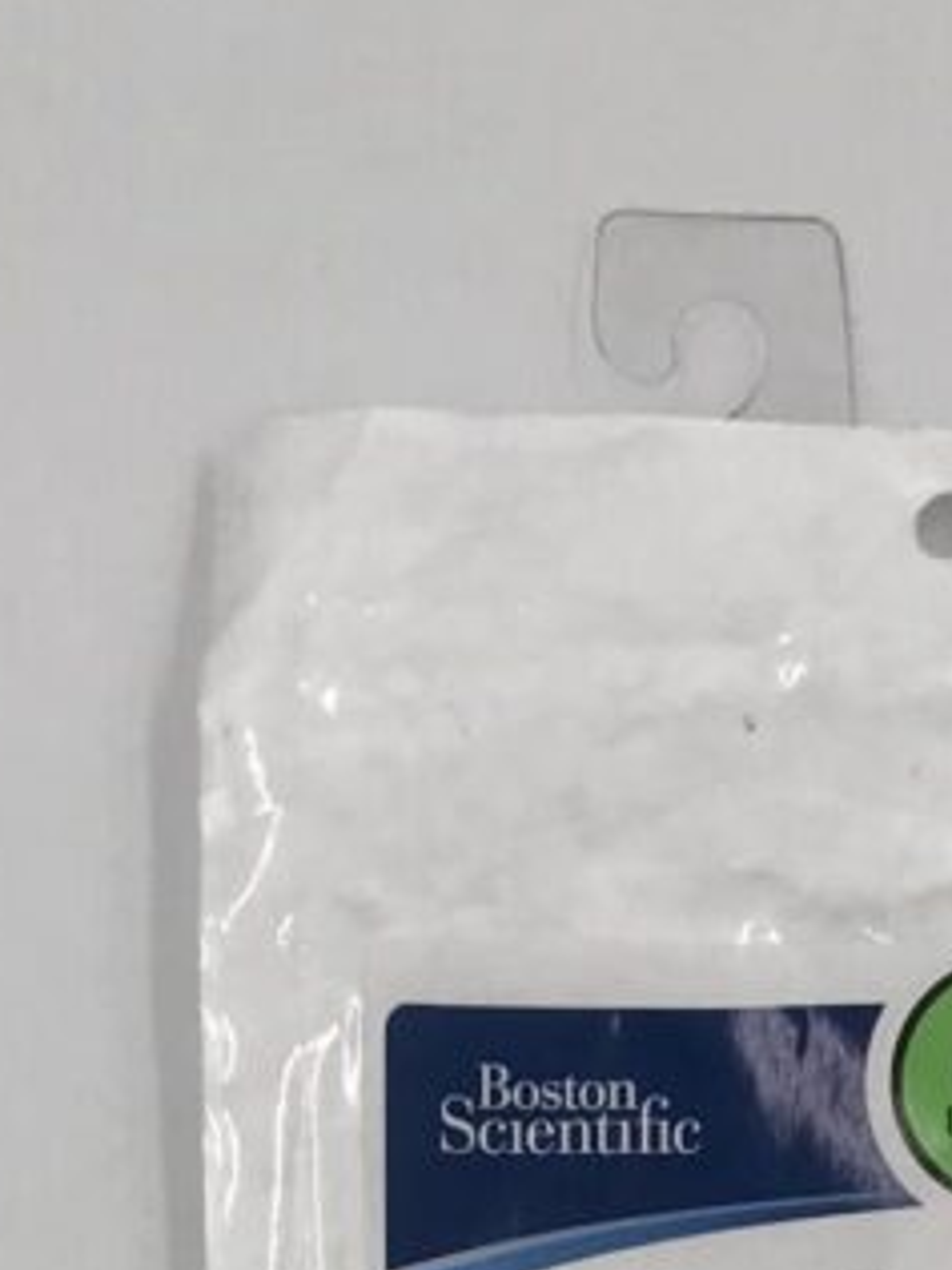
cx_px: 663
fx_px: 4327
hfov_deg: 12.5
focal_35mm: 118
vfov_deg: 14.1
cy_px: 2498
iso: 20
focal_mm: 3.99
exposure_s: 1/277
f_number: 1.8
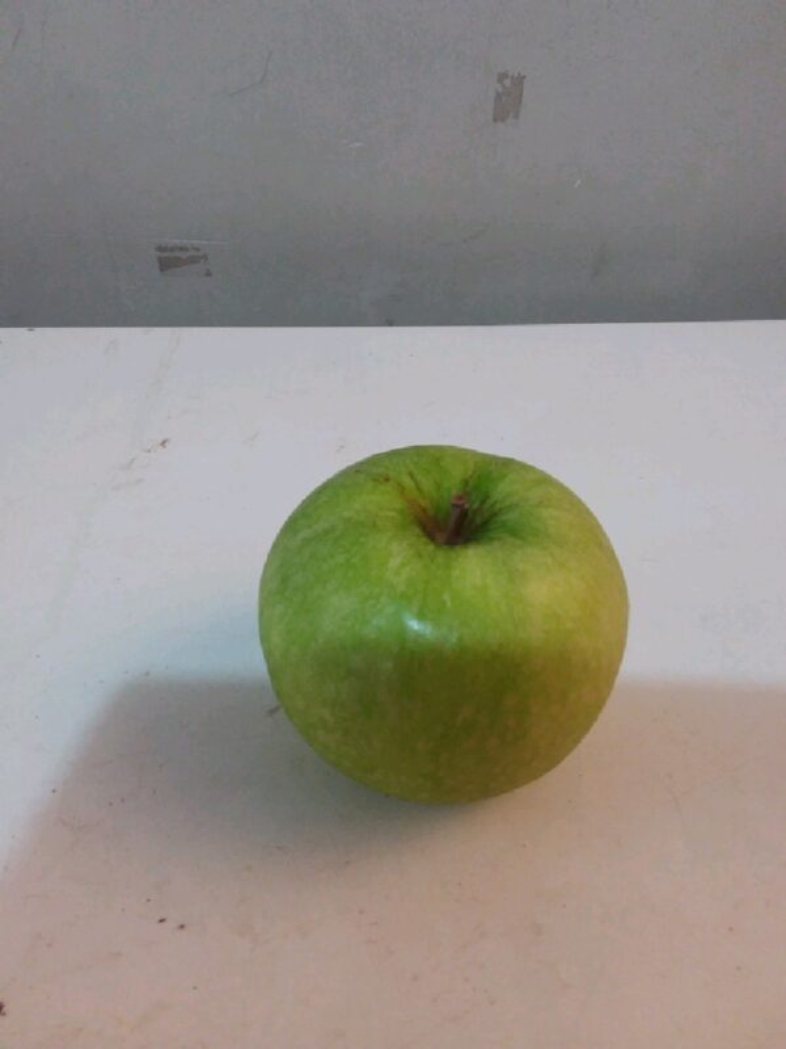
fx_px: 817
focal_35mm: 27
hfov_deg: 51.4
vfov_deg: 65.3
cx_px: 393
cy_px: 524
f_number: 1.9
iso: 93
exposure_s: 1/20
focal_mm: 2.91
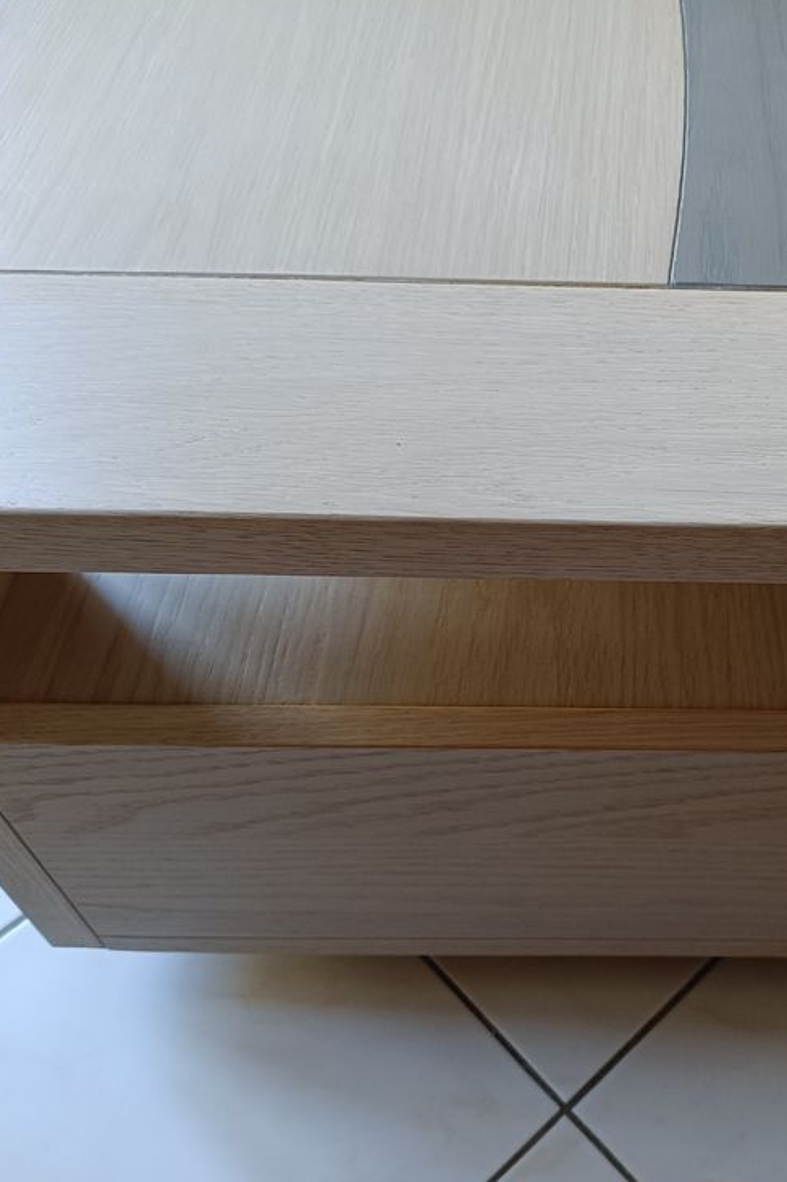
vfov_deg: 51.9
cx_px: 661
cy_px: 598
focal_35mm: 37
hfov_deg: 34.5
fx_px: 1214
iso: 326
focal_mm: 4.94
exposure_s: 1/50.1
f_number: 1.5
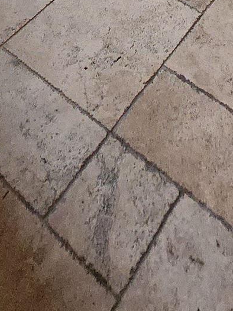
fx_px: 511
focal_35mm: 57
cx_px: 186
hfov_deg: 25.2
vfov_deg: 17.2
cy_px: -369
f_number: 2.2
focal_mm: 1.74
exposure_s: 1/60
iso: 320
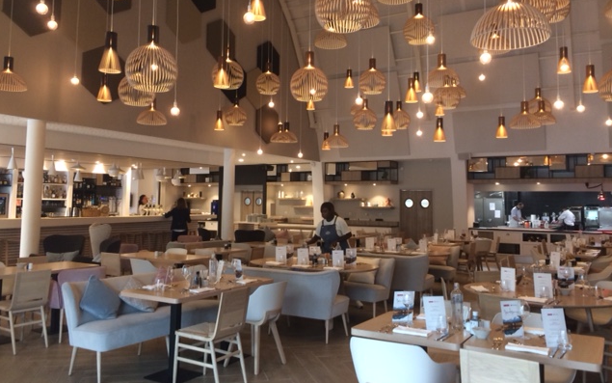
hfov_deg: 61.2
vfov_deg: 40.5
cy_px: 158
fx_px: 517
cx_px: 305
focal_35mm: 31
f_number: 2.2
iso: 160
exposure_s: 1/33
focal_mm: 4.15
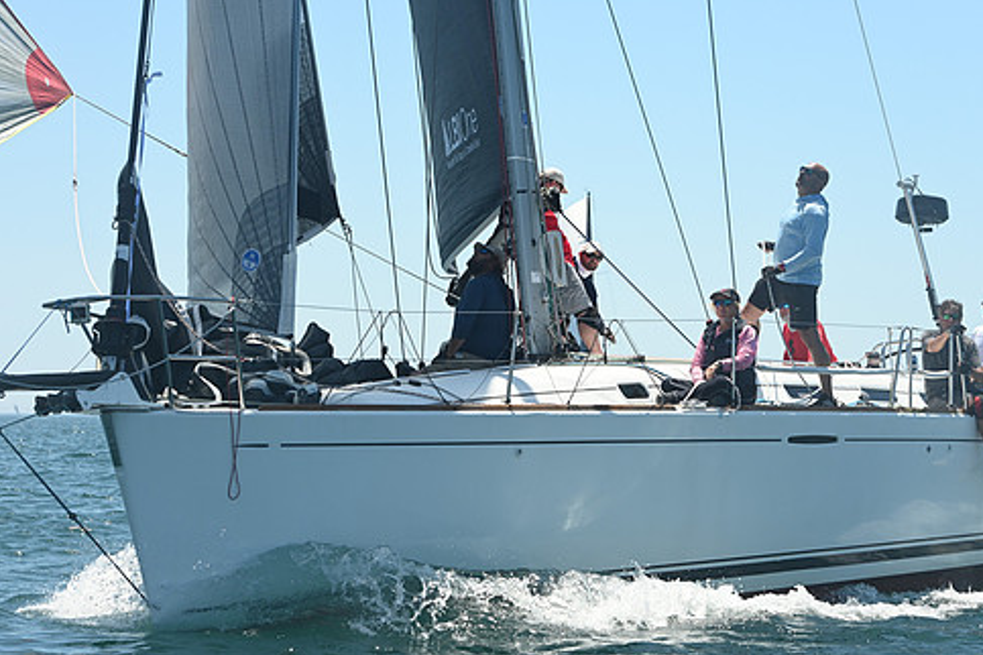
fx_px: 2949
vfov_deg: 12.7
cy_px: 339
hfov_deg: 18.9
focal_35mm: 108
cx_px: 556
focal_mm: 90
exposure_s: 1/1000
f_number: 7.1
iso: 320
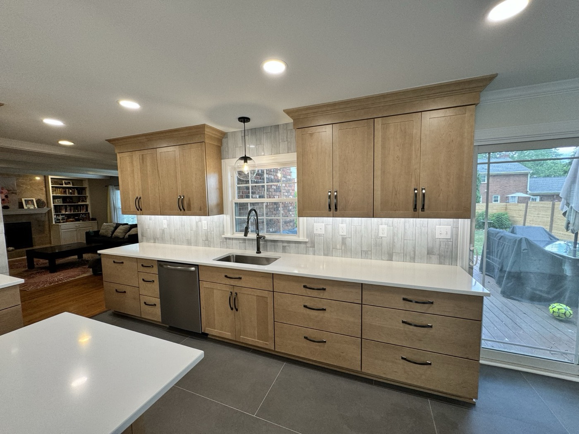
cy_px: 217
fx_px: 234
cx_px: 290
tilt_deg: -5.0
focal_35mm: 14
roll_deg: +0.7
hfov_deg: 102.1
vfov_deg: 85.7
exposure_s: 1/120
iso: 125
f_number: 2.2
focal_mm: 2.22
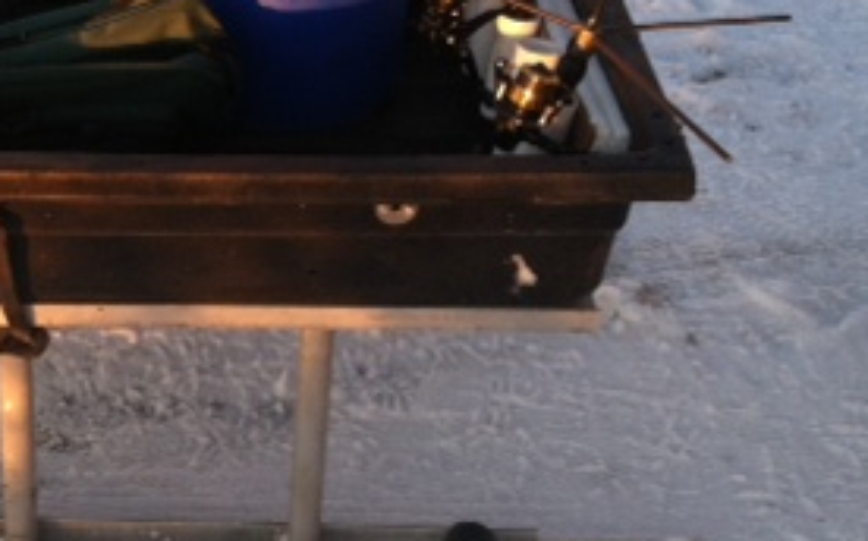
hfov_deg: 23.1
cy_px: 217
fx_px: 2033
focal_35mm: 86
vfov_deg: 15.1
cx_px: -13
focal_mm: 3.85
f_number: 2.8
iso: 80
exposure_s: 1/120
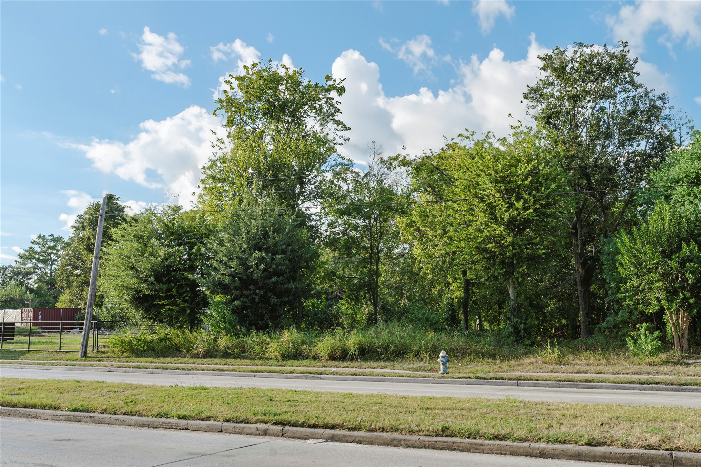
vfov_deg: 37.9
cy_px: 234
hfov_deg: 54.4
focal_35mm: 35
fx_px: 681
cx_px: 350
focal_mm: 35
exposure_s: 1/250
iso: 320
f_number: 6.3
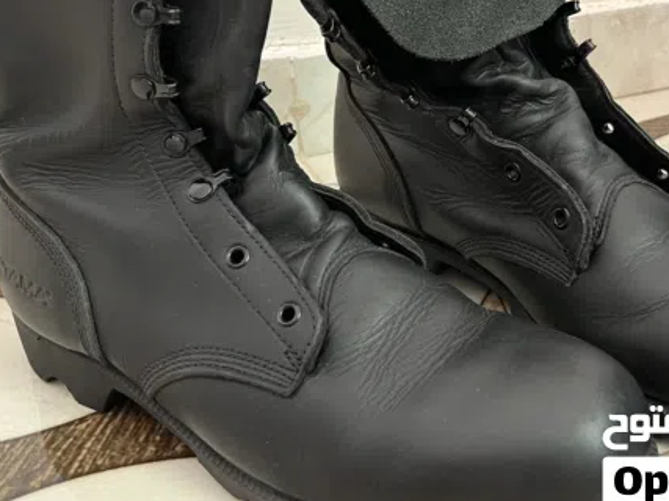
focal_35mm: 39
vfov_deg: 36.5
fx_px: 754
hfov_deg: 47.8
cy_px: 174
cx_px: 367
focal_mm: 5.1
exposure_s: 1/40
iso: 640
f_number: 1.6
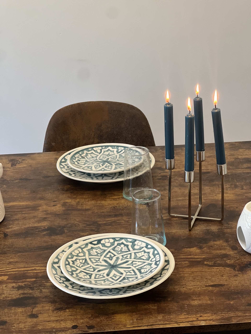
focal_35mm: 77
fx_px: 744
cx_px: 126
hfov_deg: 19.1
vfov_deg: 25.3
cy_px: 167
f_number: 2.8
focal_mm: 9
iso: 250
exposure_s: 1/77
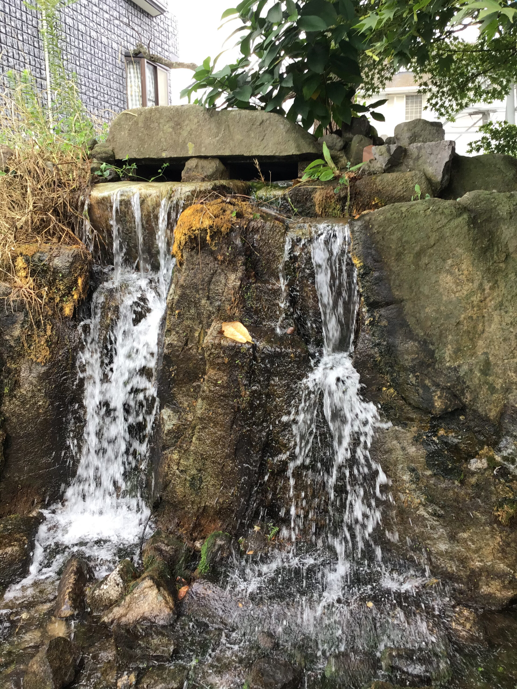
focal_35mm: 31
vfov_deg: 58.4
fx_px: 617
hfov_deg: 45.4
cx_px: 258
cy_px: 344
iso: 40
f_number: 2.4
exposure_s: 1/120
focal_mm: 3.3
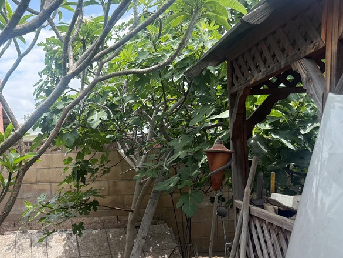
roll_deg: +2.6
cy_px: 158
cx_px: 55
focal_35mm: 42
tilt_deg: -0.5
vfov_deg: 34.2
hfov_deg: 42.2
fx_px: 416
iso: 100
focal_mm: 6.76
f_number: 1.78
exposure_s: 1/1901
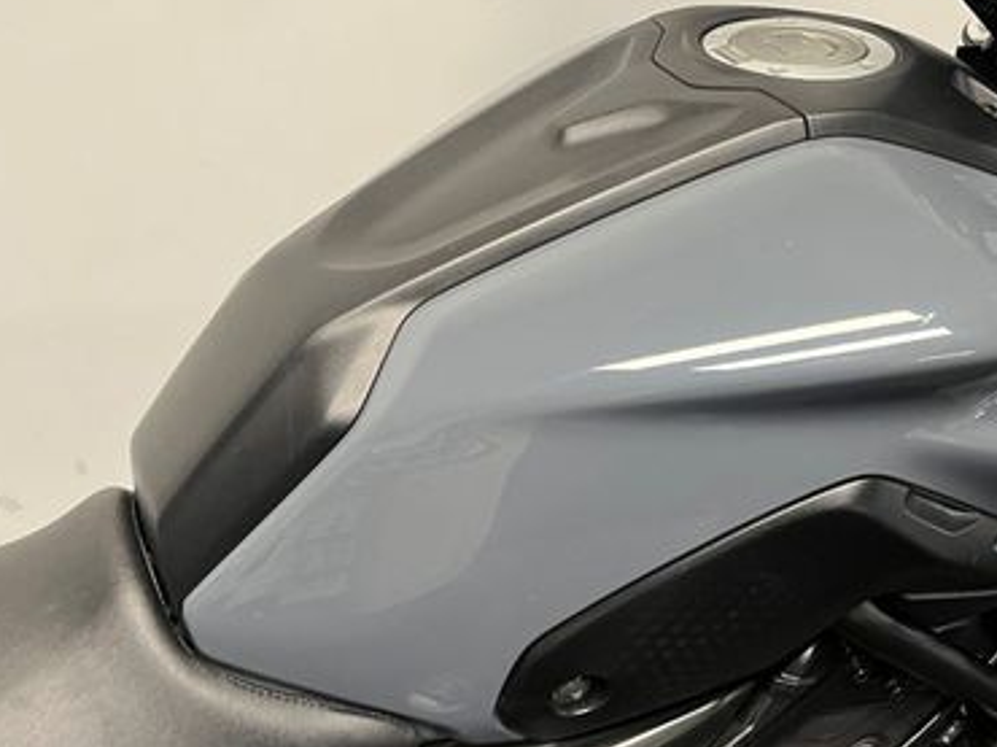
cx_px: 717
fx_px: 1295
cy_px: 388
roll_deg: -2.3
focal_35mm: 45
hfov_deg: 41.2
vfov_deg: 32.1
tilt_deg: -40.7
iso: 200
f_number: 1.6
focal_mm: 5.1
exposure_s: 1/50
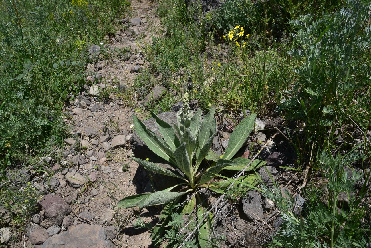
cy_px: 124
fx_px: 515
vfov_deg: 27.0
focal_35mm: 50
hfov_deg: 39.6
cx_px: 186
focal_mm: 50
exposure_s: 1/125
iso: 160
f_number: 18
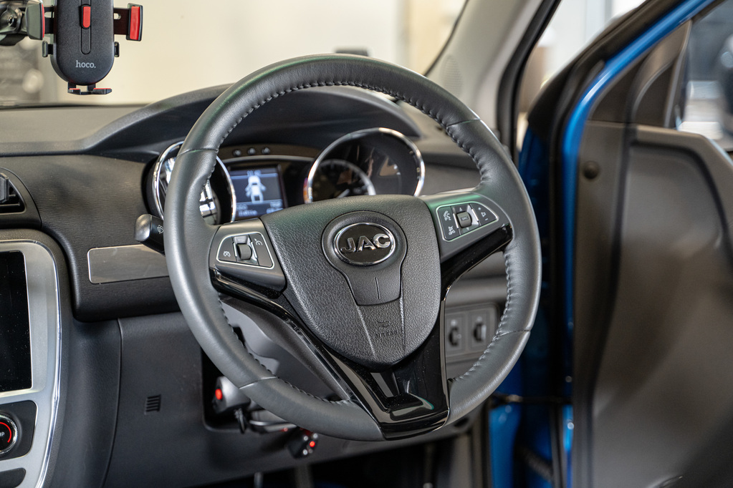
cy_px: 244
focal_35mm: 63
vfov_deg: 21.6
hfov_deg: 31.9
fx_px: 1283
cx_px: 366
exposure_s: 1/125
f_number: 2.8
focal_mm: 63
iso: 1600
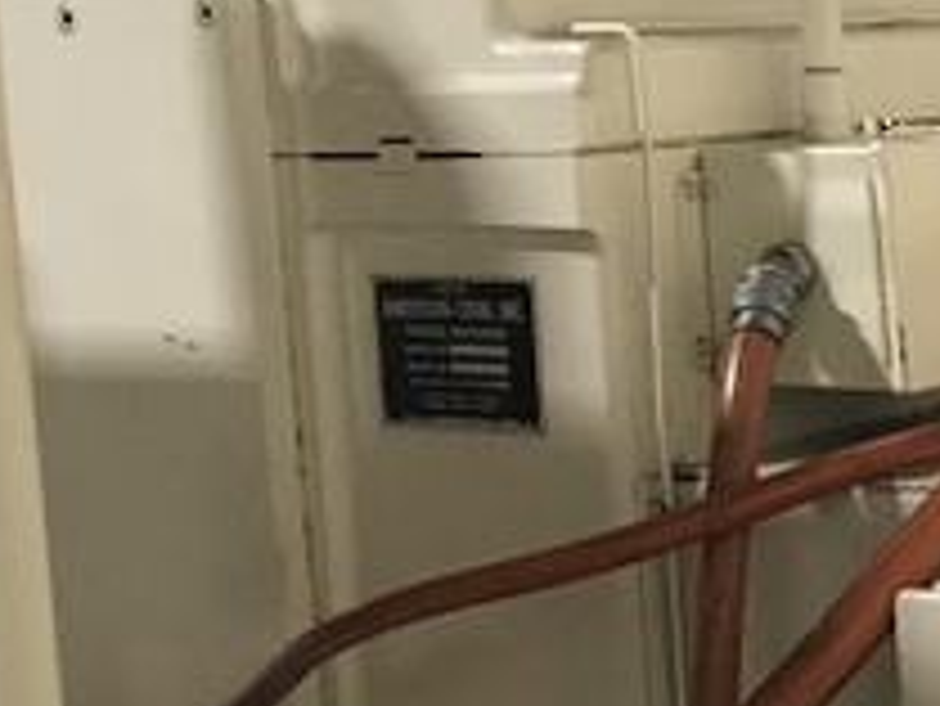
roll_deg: +2.1
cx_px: 1309
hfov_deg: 17.0
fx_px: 2907
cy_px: 472
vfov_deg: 13.8
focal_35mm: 107
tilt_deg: -7.2
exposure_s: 1/6
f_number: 1.8
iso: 100
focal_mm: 3.99
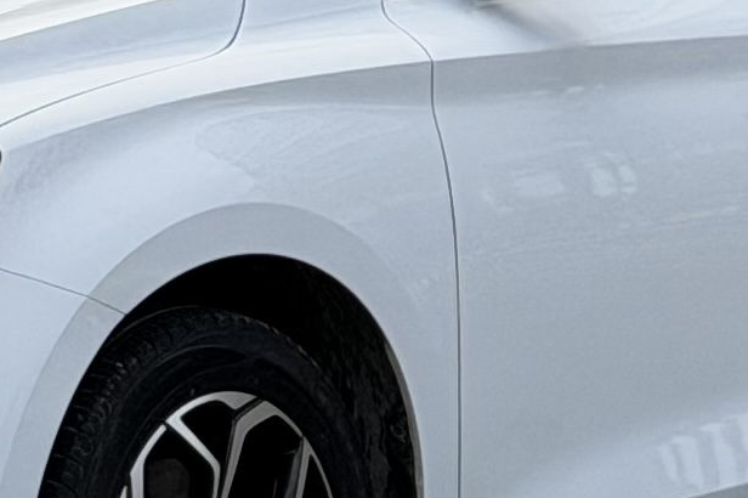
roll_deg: +0.0
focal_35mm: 327
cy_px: -304
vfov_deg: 4.2
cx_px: -67
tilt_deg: +1.4
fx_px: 6790
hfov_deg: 6.3
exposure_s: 1/3226
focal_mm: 6.76
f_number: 1.78
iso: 80
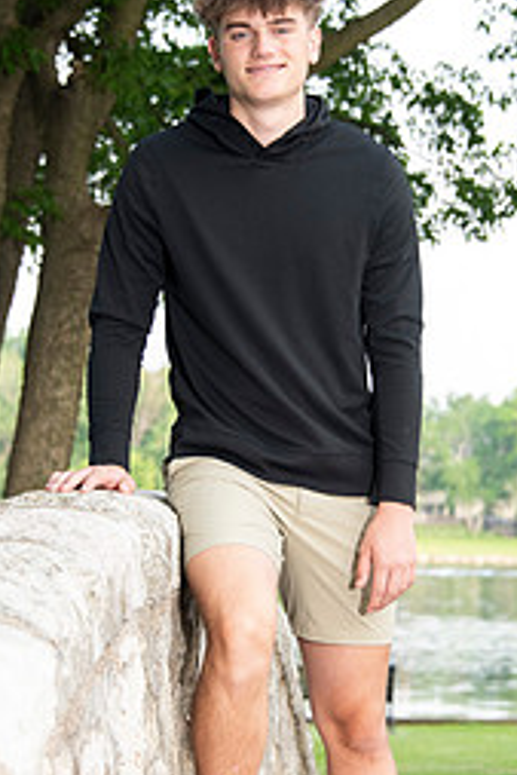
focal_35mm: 151
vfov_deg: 13.6
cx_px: 281
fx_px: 3248
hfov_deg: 9.1
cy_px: 420
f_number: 5.6
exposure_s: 1/160
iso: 500
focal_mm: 85
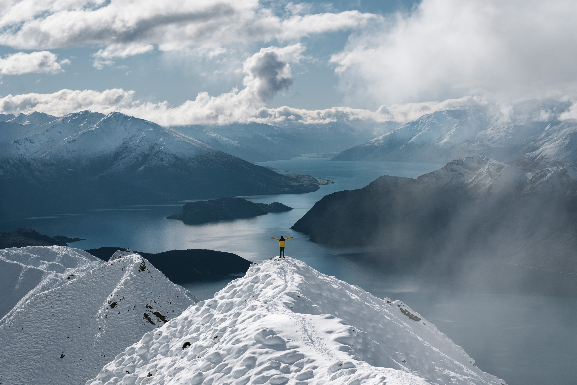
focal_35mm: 75
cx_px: 288
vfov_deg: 18.2
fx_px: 1202
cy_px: 192
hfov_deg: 27.0
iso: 125
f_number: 8
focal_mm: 50
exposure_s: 1/1250
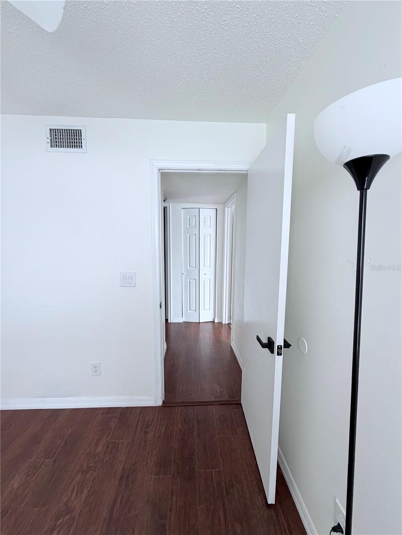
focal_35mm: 14
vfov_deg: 102.1
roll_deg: -1.1
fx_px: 217
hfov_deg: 85.7
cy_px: 268
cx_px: 201
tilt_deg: -6.2
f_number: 2.2
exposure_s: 1/121
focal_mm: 2.22
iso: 200
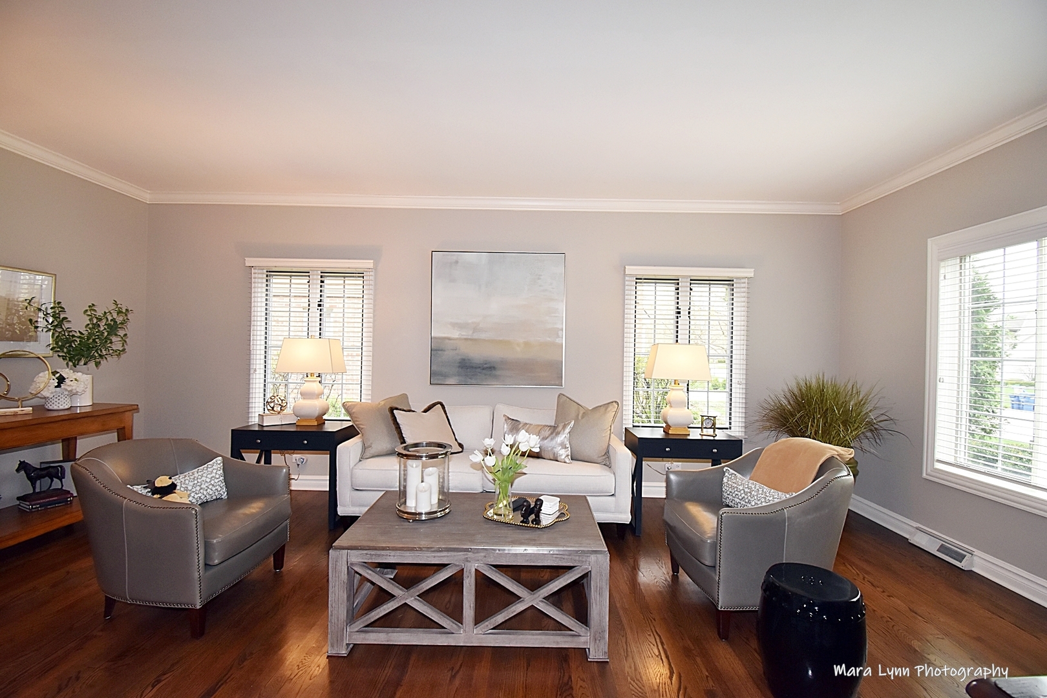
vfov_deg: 77.3
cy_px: 349
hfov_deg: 100.4
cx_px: 524
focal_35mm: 15
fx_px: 436
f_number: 4.5
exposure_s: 1/60
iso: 800
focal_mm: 10
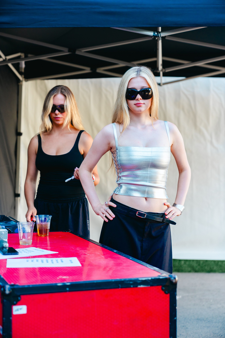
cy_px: 169
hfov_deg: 20.0
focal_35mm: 68
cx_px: 112
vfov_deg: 29.7
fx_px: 637
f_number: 2.8
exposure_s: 1/400
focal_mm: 68
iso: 400
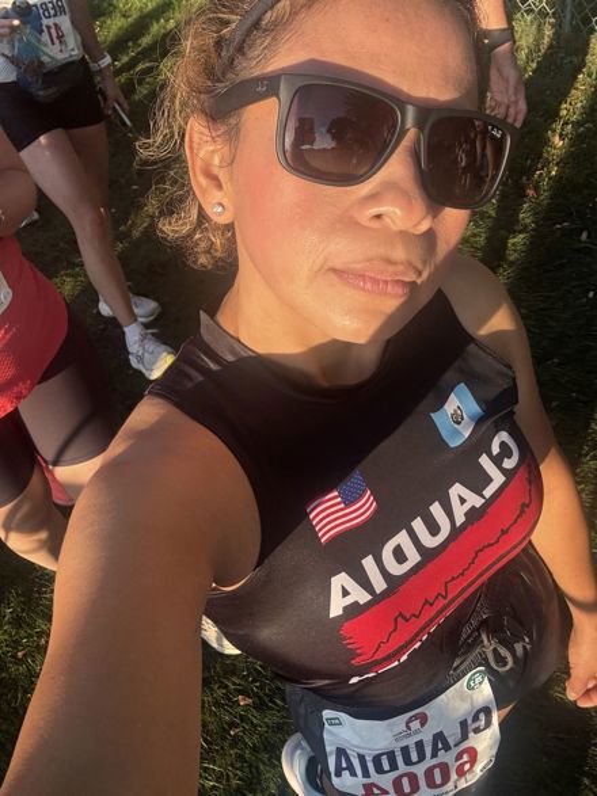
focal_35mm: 30
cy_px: 398
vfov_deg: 60.0
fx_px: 690
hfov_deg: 46.8
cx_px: 298
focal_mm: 2.69
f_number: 1.9
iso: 25
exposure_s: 1/702
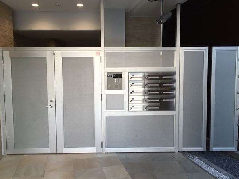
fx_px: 214
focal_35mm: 31
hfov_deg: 58.4
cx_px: 121
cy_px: 92
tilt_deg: -3.8
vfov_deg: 45.4
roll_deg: -0.7
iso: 50
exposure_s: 1/120
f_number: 2.2
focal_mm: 4.15
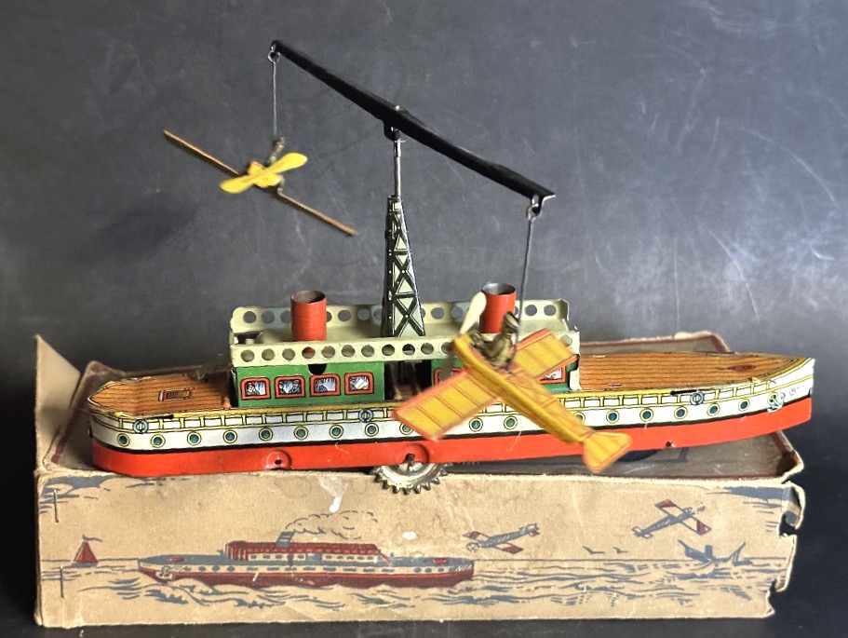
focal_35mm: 48
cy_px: 319
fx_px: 1177
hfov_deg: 39.6
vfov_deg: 30.3
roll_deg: -2.0
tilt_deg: -24.1
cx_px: 424
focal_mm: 6.86
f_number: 1.78
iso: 640
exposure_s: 1/25
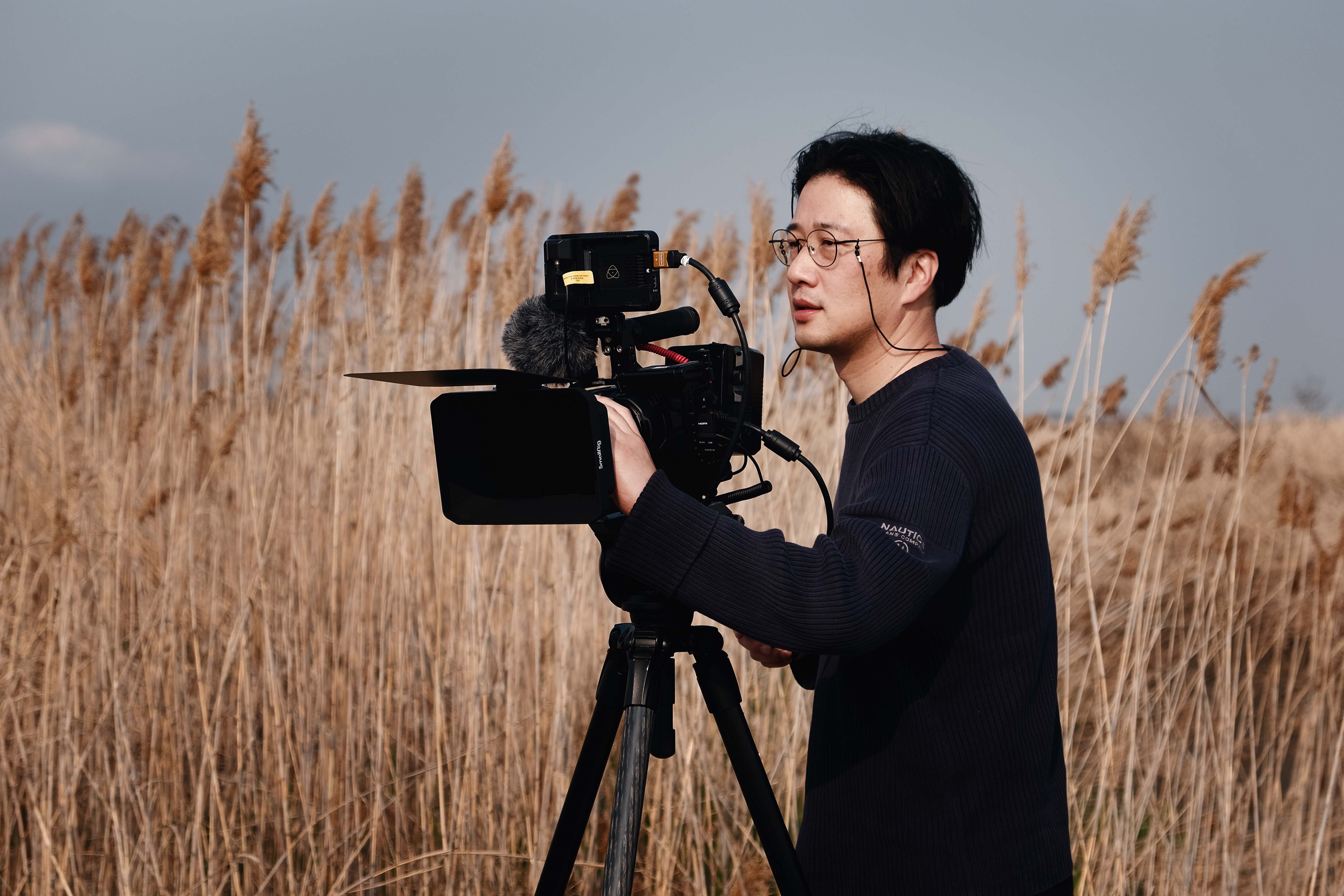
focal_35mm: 90
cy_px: 485
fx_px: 3360
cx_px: 632
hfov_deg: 22.6
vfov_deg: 15.2
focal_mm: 55
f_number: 4.5
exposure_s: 1/1000
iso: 160
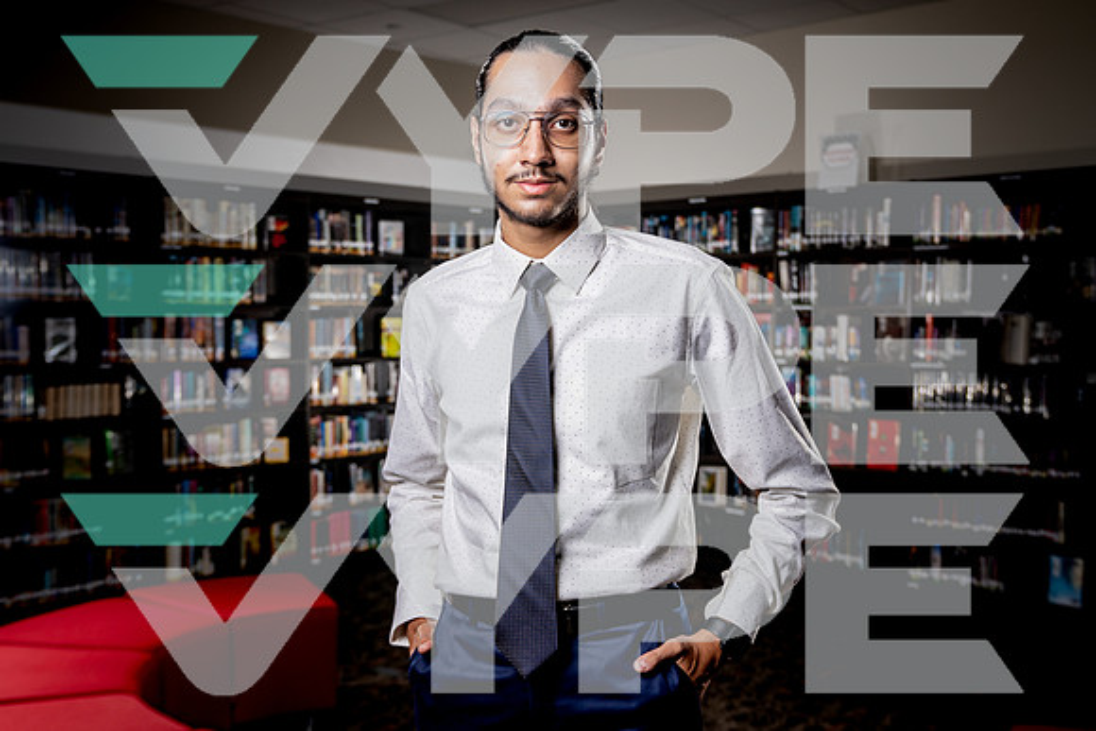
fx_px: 1272
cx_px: 492
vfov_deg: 32.1
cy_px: 385
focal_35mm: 42
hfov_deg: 46.5
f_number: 4
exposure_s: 1/250
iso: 160
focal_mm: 37
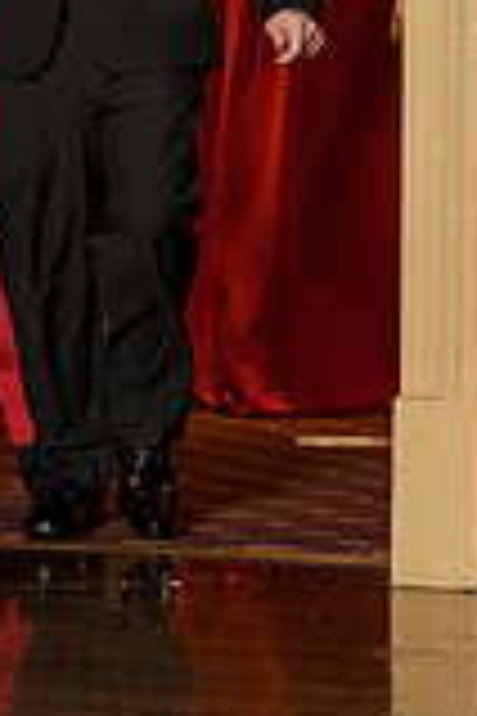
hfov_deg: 5.1
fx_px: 5286
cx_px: -104
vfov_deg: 7.7
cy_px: -45
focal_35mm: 266
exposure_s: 1/200
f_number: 4
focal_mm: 94
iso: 2000
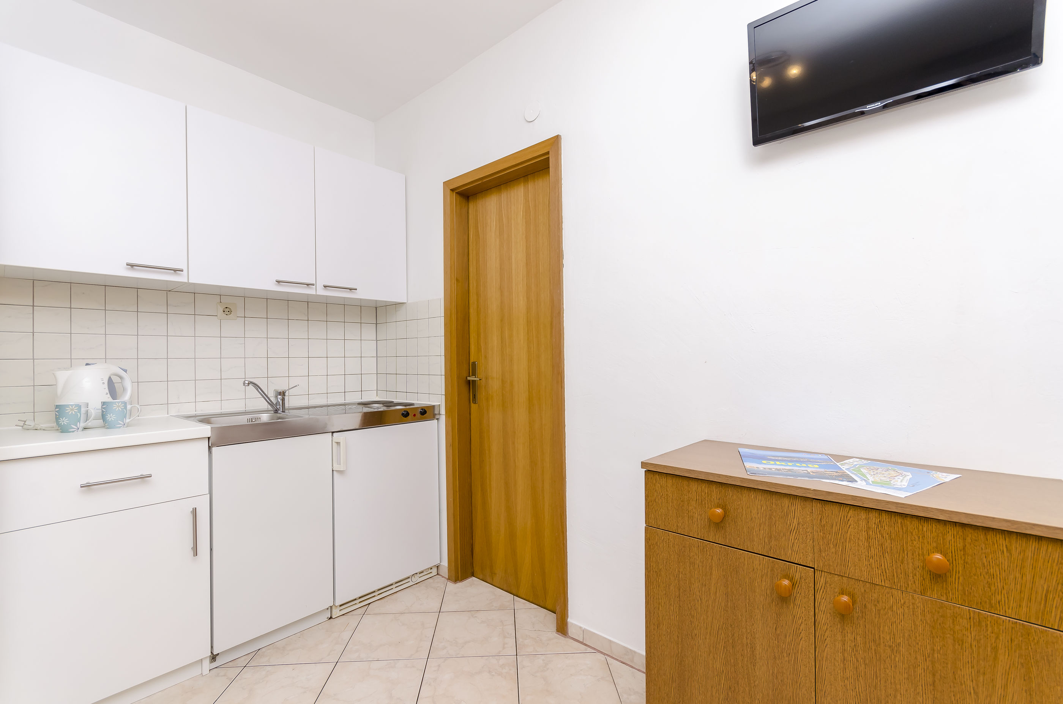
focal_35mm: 15
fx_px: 442
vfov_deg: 77.1
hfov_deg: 100.5
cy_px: 352
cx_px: 532
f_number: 8
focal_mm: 10
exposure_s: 1/100
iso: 250
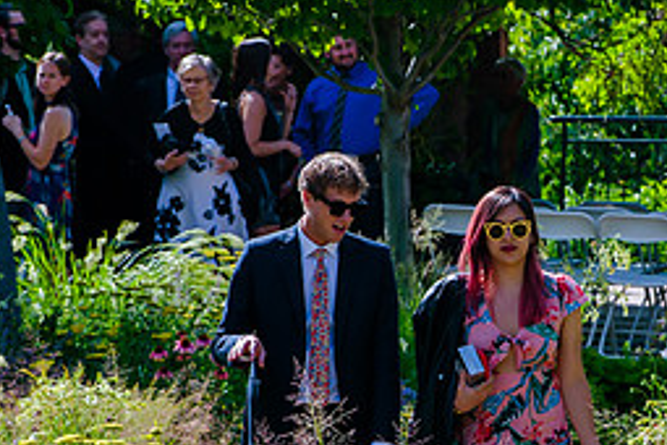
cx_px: 526
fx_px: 8003
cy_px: 411
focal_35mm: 432
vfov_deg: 3.2
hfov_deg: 4.8
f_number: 8
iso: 400
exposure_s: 1/400
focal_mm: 190
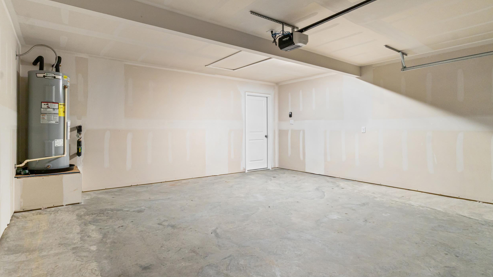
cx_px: 247
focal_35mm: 19
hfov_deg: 89.6
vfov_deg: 58.3
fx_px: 248
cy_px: 130
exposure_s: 1
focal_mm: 12
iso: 250
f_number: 9
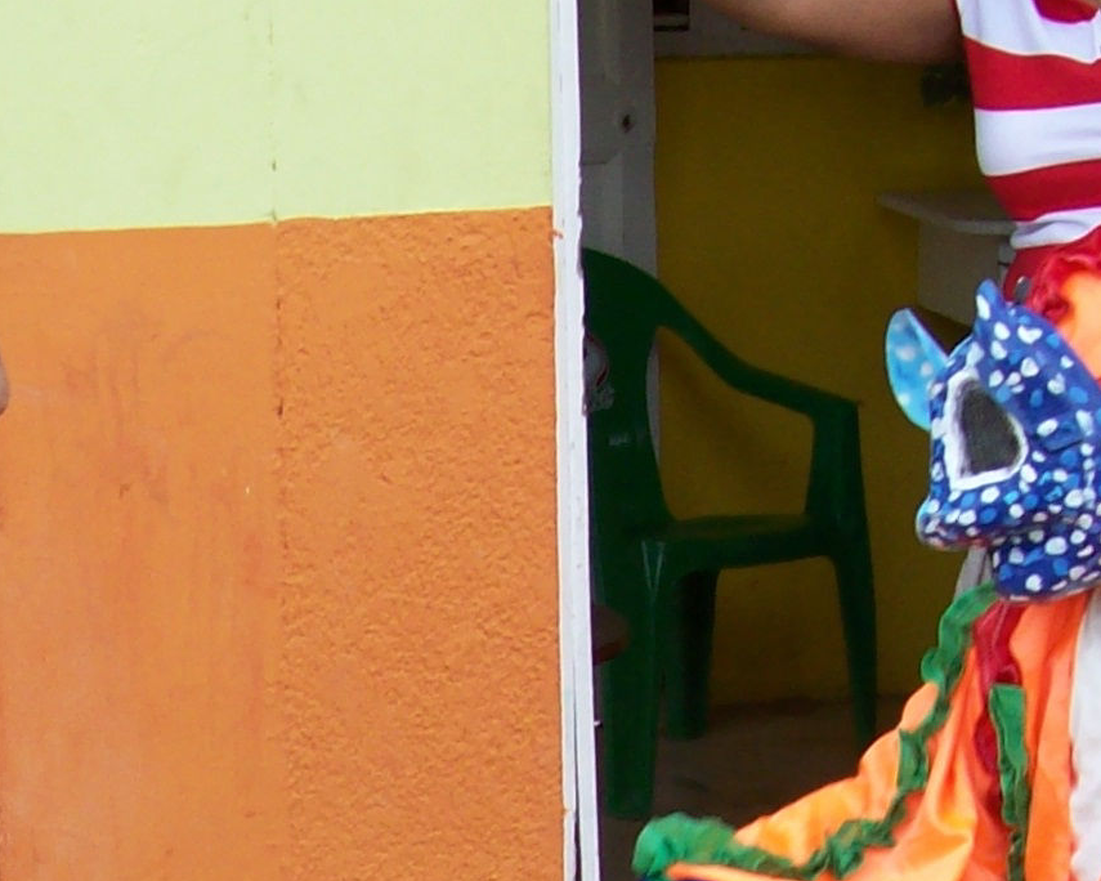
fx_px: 3812
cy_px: 1146
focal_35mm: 117
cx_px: 161
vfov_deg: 12.8
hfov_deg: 16.3
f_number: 2.7
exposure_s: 1/179
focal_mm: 6
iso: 80
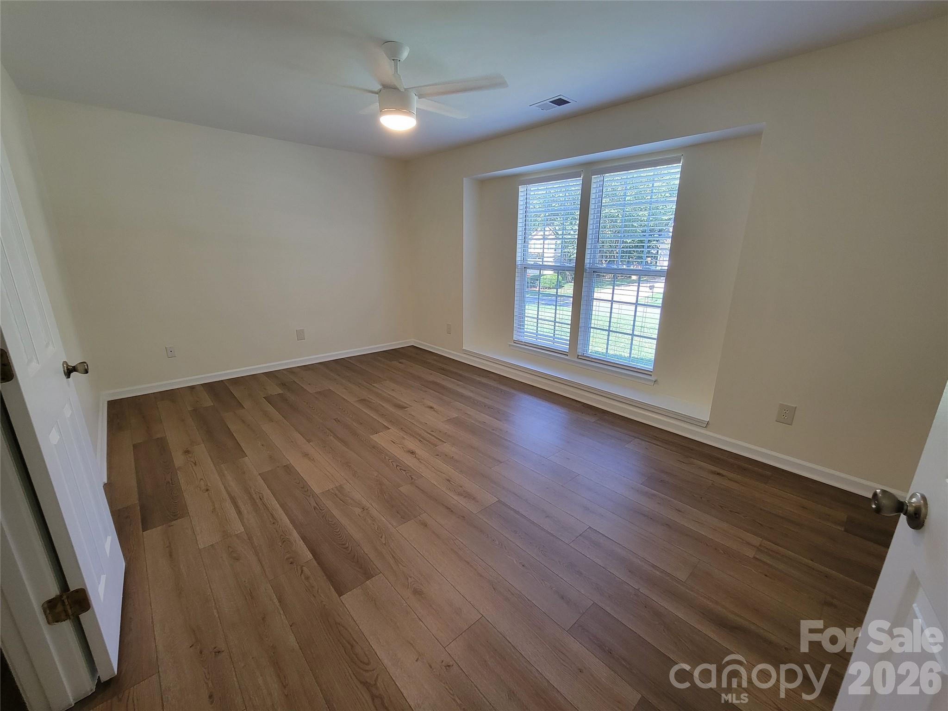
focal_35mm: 13
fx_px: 356
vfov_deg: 89.9
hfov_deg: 106.2
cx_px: 474
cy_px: 356
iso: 125
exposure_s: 1/60
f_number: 2.2
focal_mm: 2.2
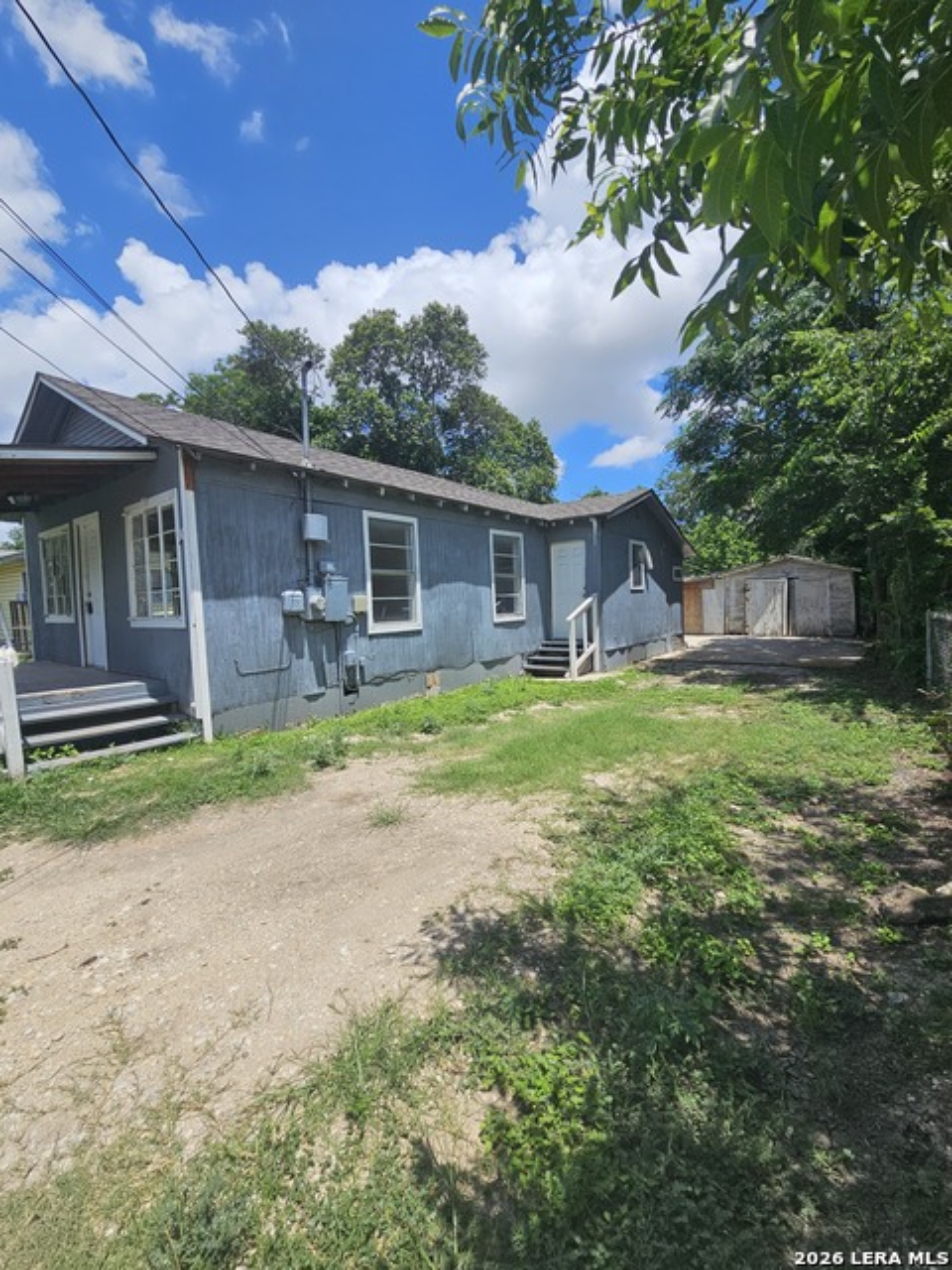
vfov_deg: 106.2
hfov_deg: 89.9
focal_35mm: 13
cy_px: 635
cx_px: 476
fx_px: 477
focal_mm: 2.2
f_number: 2.2
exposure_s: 1/2985
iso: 50
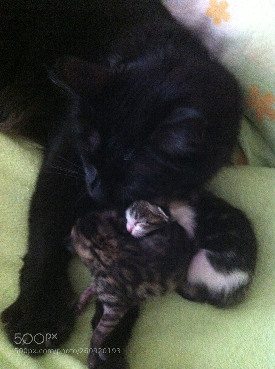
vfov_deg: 52.7
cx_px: 138
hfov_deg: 40.6
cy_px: 184
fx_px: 372
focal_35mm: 35
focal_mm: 3.85
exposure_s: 1/17
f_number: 2.8
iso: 1000
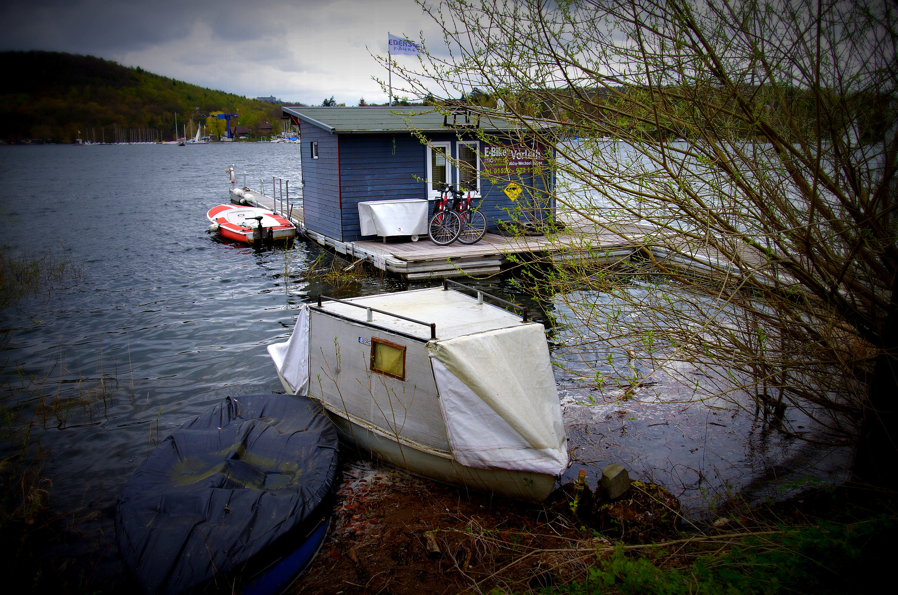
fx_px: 747
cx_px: 449
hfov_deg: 62.0
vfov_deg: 43.4
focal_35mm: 30
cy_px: 298
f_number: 5.6
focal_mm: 20
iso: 200
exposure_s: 1/500
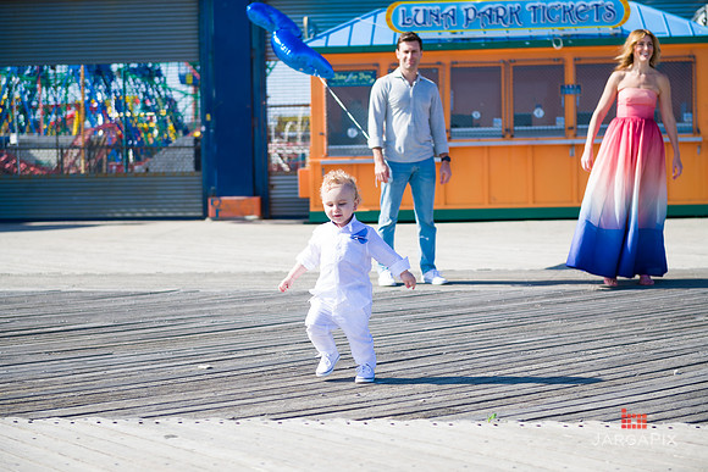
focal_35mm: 70
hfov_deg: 28.8
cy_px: 236
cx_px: 354
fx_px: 1377
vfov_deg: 19.5
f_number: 5
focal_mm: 70
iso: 200
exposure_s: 1/1600
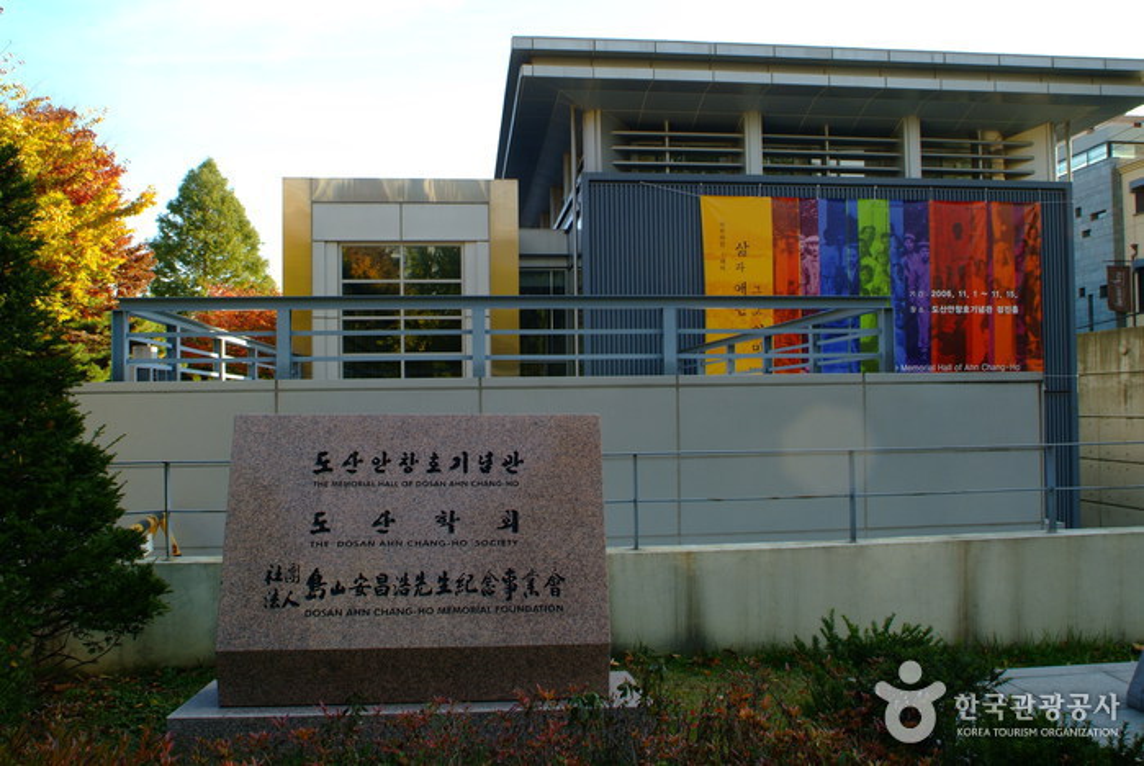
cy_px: 383
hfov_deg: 61.9
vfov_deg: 43.7
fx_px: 955
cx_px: 572
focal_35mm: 30
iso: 200
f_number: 11
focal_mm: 20
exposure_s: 1/60
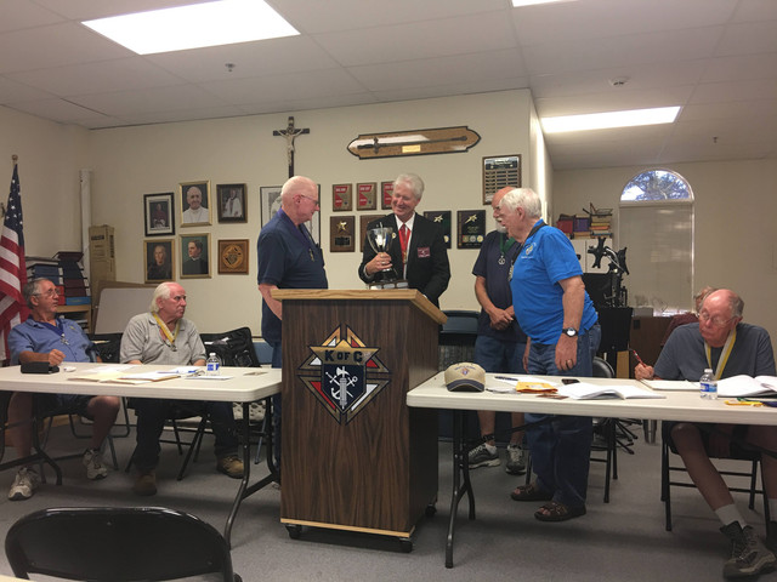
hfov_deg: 61.7
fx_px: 651
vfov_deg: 48.2
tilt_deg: +0.9
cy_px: 291
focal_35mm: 29
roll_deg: +0.6
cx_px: 388
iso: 32
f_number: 2.2
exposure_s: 1/15
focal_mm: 4.15
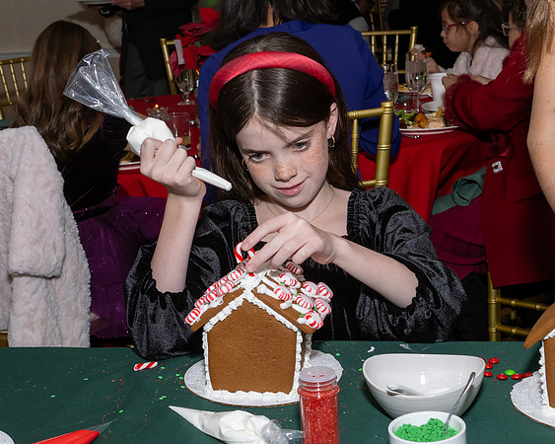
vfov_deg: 23.0
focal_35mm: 66
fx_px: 1090
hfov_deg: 28.5
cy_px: 241
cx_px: 309
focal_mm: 34
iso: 800
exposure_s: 1/250
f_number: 8
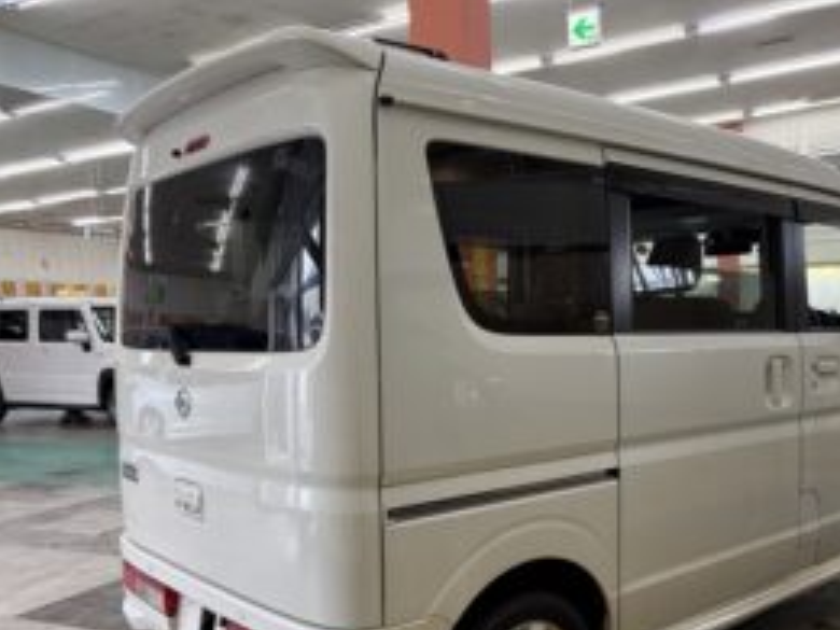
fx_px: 849
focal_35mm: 35
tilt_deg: -6.1
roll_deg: +1.7
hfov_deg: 52.2
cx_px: 507
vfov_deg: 40.2
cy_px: 418
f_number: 1.6
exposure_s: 1/100
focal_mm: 5.96
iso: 125
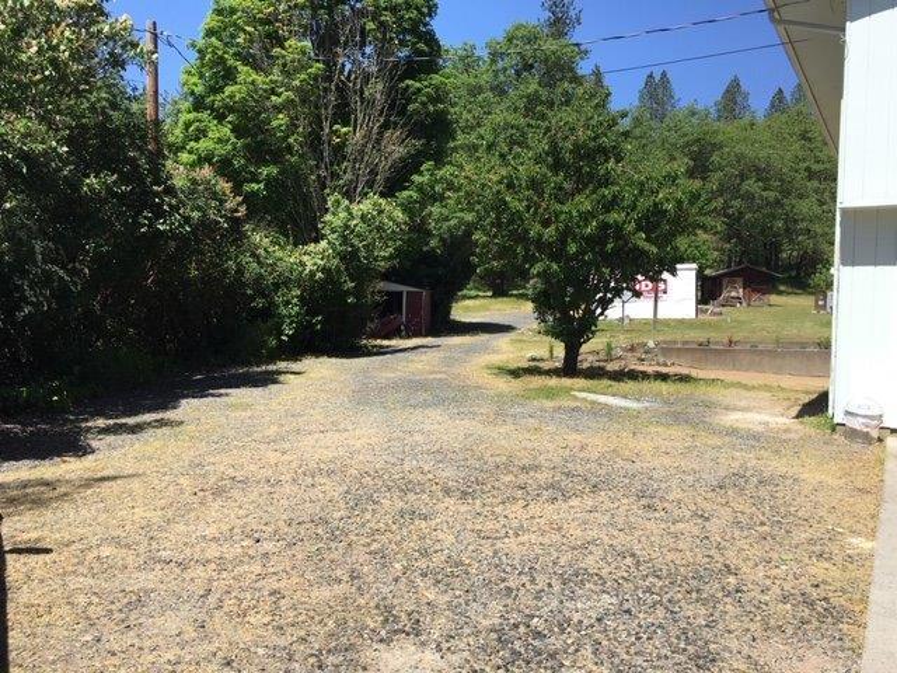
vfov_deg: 48.2
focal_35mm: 29
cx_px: 448
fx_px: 751
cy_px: 336
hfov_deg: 61.7
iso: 25
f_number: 2.2
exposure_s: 1/974
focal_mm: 4.15
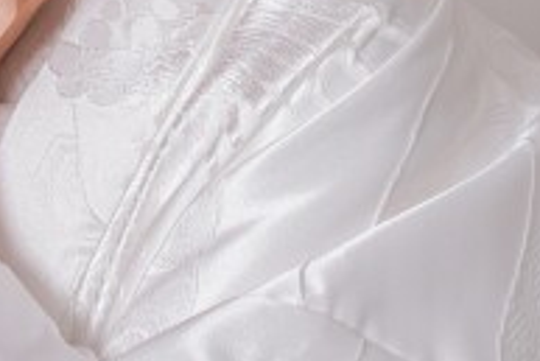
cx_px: -70
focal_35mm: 205
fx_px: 3078
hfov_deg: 9.9
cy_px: -236
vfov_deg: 6.6
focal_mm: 49.5
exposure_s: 1/250
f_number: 4
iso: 800
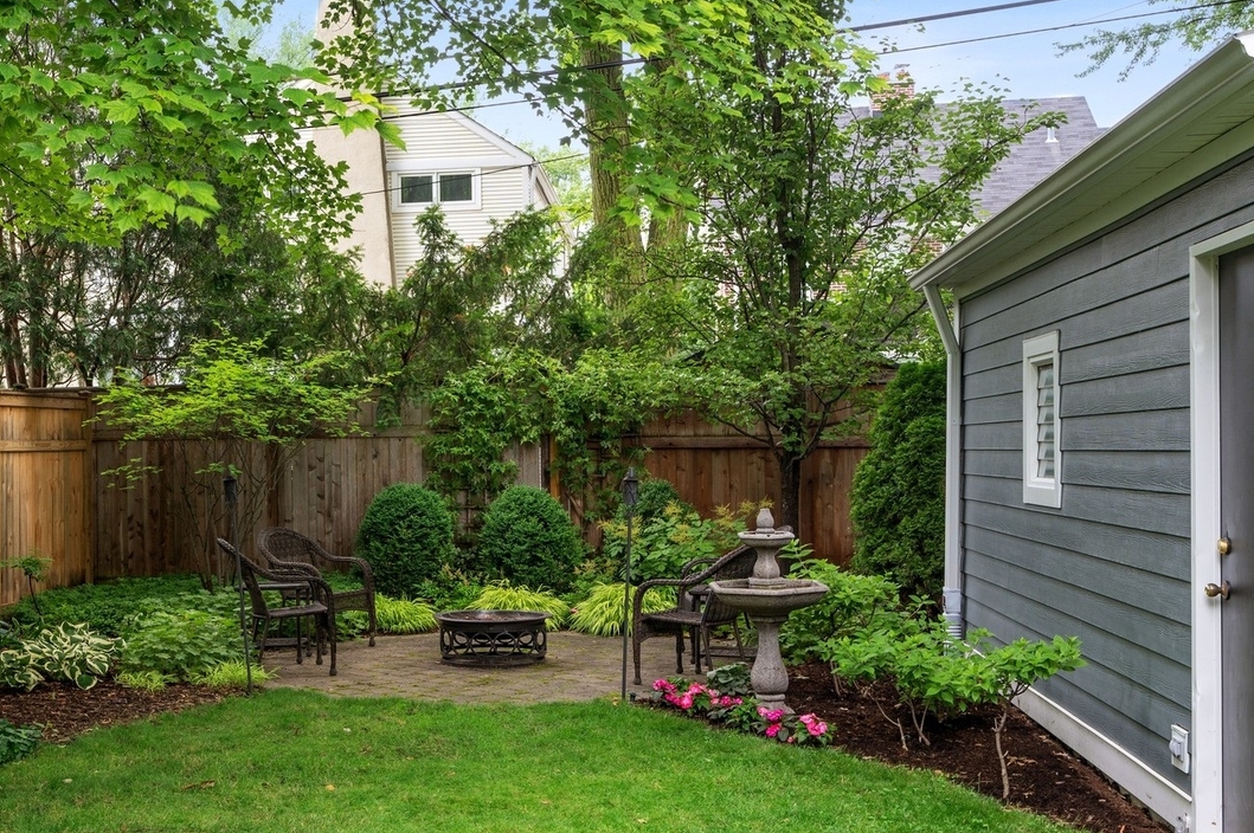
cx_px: 362
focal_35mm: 46
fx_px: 1601
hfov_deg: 41.9
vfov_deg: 29.2
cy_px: 464
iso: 200
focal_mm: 30
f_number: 8
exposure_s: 1/20
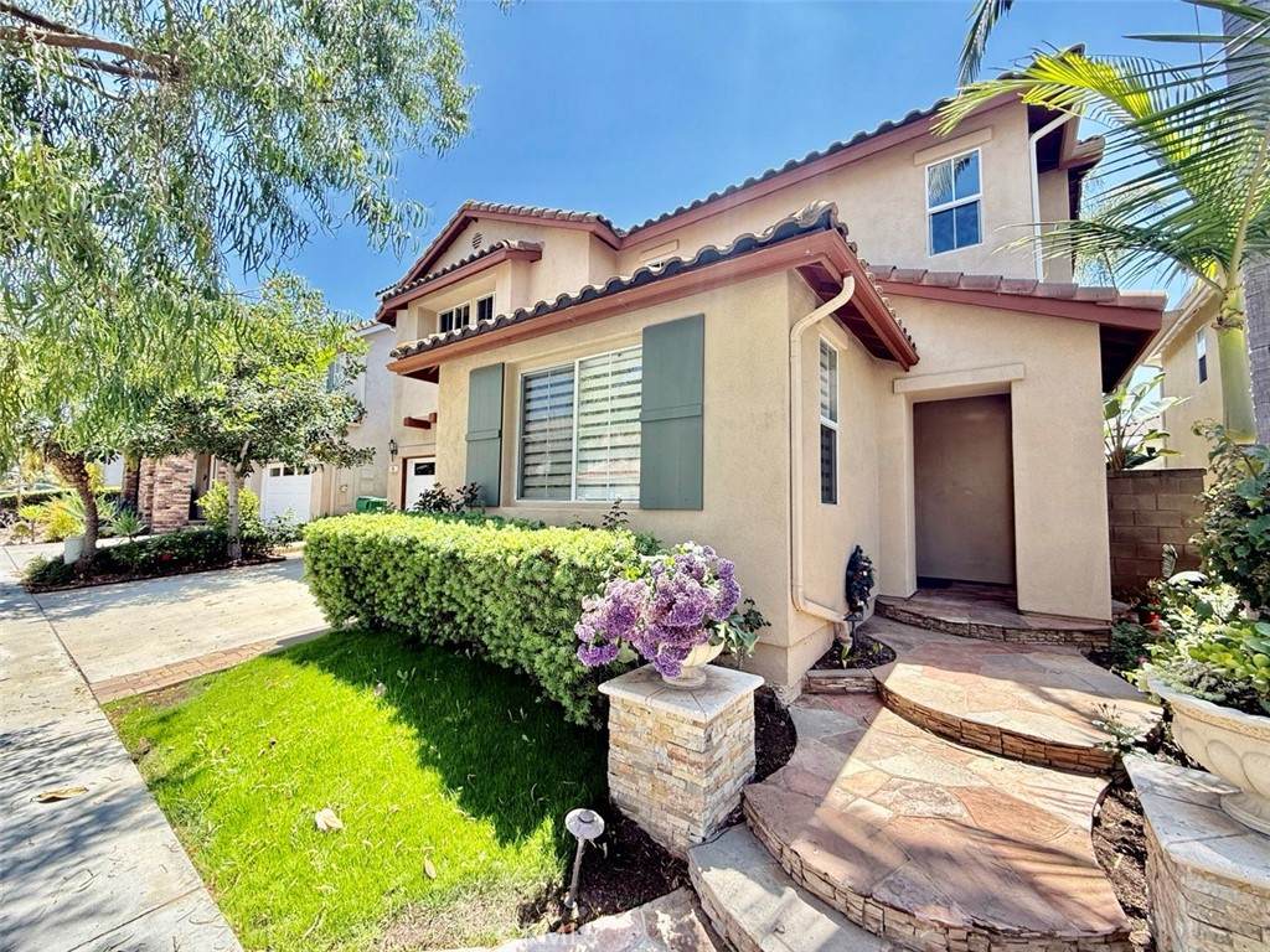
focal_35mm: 14
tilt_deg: +3.5
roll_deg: -1.0
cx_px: 635
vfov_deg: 85.7
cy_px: 476
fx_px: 514
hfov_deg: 102.1
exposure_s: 1/344
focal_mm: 2.22
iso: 64
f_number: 2.2
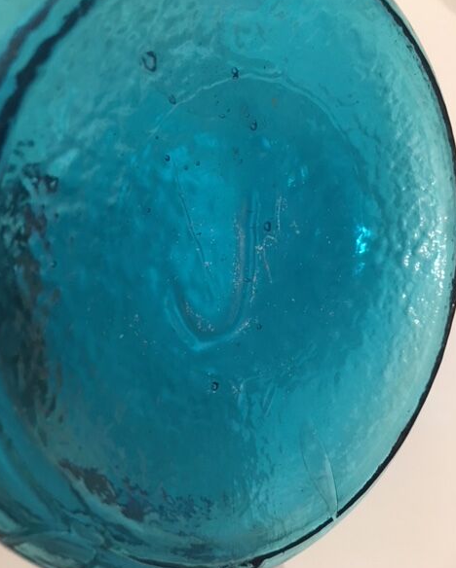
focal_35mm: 31
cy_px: 269
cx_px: 225
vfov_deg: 57.1
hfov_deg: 47.2
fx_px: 522
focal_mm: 4.15
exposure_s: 1/25
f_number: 2.2
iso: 200
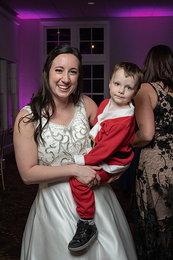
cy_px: 138
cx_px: 89
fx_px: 370
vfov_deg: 38.7
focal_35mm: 51
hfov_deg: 26.3
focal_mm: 31
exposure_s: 1/200
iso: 2000
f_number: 5.6
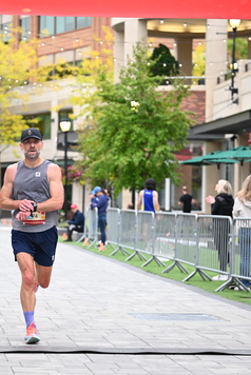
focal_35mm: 122
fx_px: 1273
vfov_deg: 16.8
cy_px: 222
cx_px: 72
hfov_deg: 11.2
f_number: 2.8
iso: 1600
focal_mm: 79
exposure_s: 1/1250
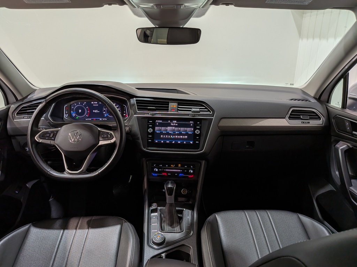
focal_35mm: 24
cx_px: 178
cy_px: 134
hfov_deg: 71.6
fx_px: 248
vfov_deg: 56.8
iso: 30
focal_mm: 4.53
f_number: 1.7
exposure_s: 1/176
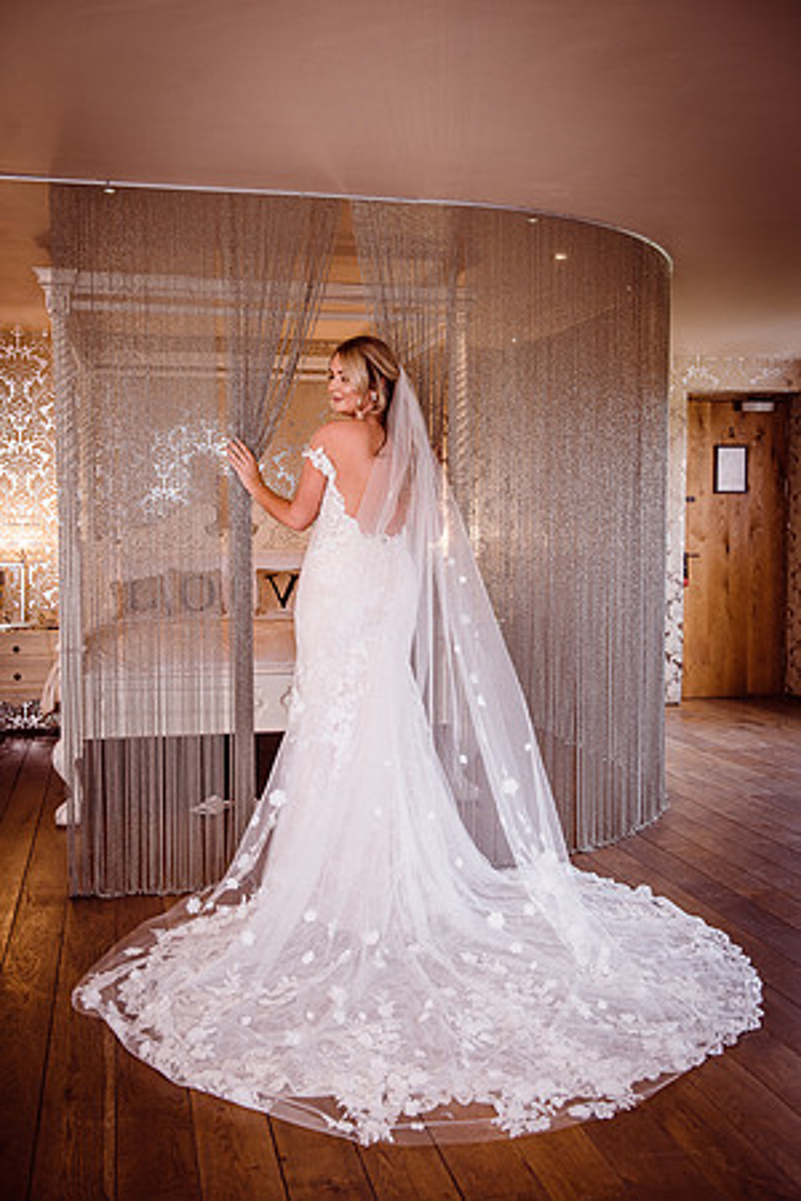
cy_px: 600
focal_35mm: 35
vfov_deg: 54.4
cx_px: 400
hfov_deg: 37.9
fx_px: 1168
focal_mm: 35
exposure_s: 1/80
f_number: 4.5
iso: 200
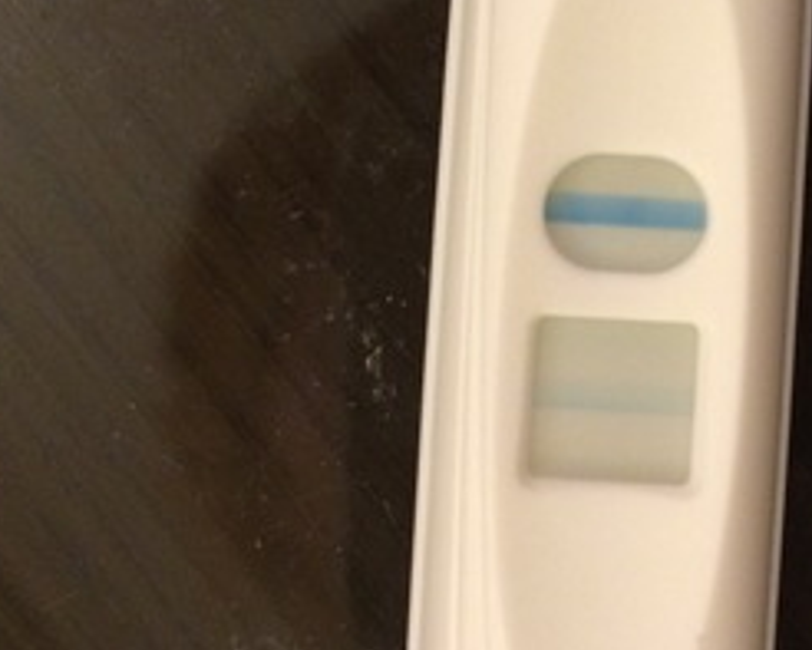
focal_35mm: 69
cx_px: 571
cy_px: 205
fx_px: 1659
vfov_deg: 22.1
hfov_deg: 27.3
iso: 320
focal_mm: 4.15
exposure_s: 1/25
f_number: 2.2
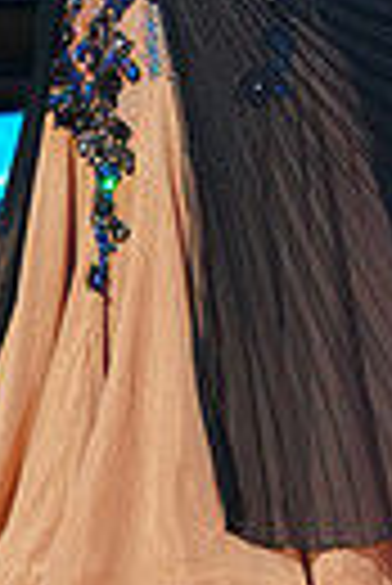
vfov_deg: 6.3
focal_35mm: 322
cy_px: -158
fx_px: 5245
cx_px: 164
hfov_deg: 4.3
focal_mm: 72
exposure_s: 1/320
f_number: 4
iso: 2500
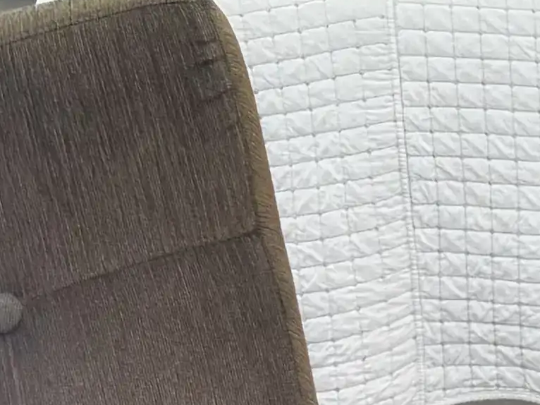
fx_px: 2791
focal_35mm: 179
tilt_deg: -12.2
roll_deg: +0.1
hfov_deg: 10.4
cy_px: -527
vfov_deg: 7.8
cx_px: 976
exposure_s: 1/60
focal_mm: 6.76
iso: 500
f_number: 1.78
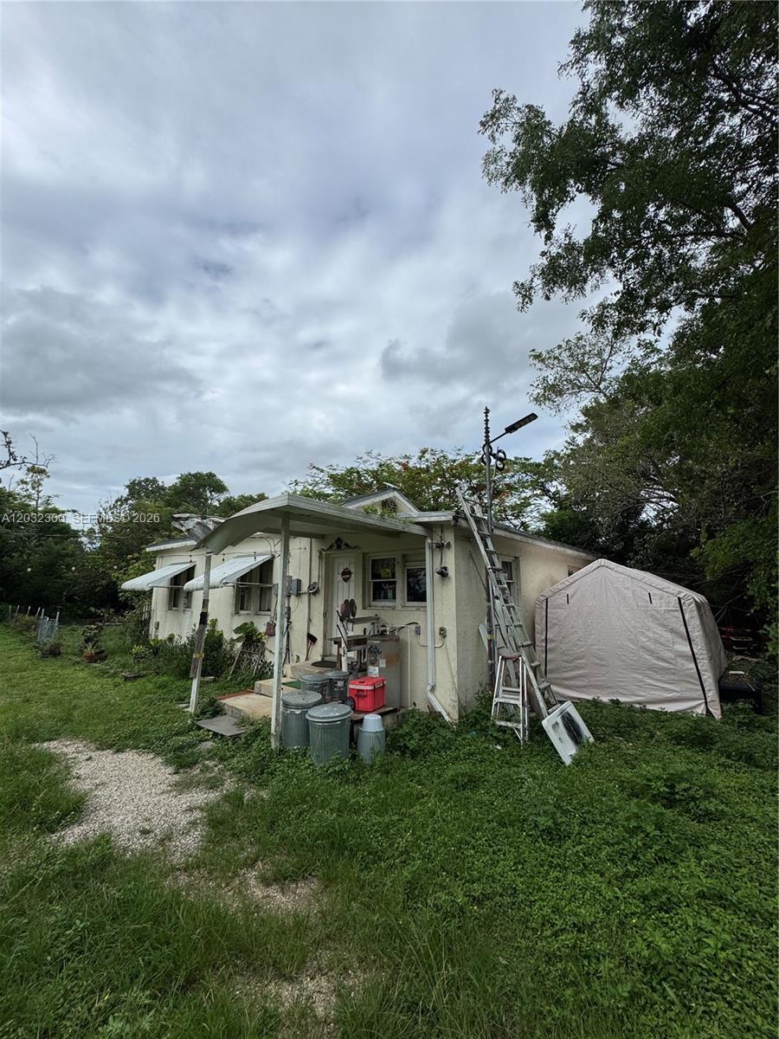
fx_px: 420
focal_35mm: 14
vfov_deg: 102.1
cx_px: 390
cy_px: 520
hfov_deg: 85.7
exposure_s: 1/2415
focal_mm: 2.22
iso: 50
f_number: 2.2
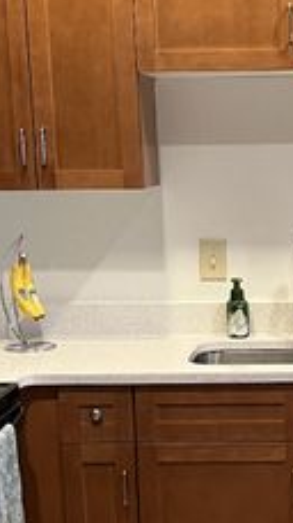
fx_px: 1148
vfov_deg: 25.2
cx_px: 311
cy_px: 416
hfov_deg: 14.3
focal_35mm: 83
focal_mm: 5.1
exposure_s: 1/60
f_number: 1.6
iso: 250
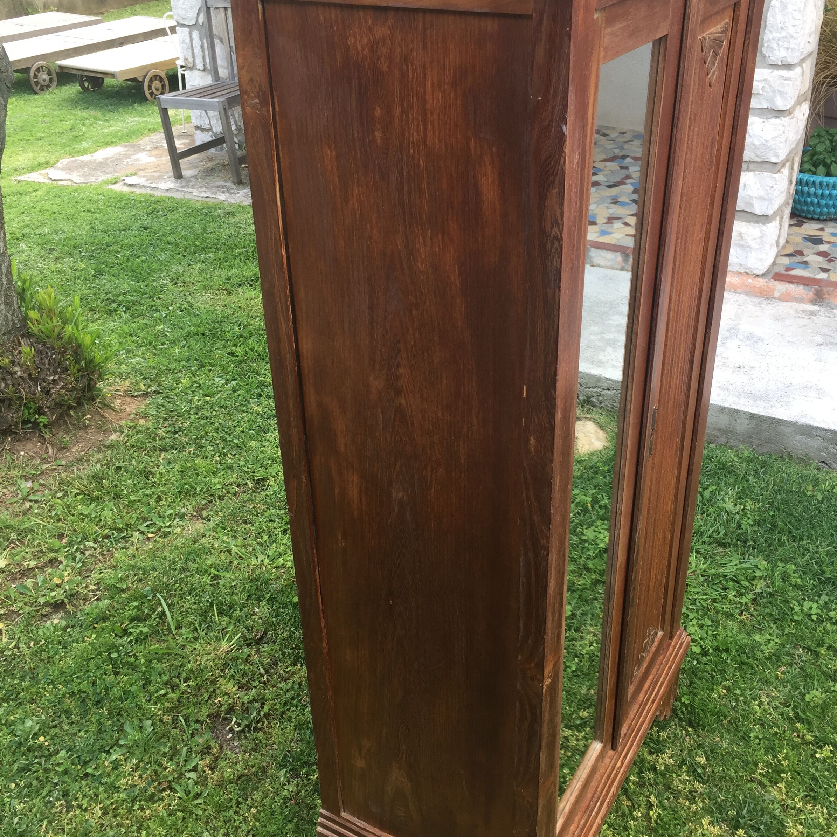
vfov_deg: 47.2
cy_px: 422
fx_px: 957
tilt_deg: -30.7
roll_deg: +2.4
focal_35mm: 35
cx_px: 427
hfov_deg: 47.2
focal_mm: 4.15
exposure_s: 1/100
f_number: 2.2
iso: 32
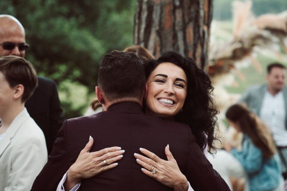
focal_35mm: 168
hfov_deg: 12.2
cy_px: 96
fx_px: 1339
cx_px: 144
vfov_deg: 8.2
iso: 640
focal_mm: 168
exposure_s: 1/800
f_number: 5.6
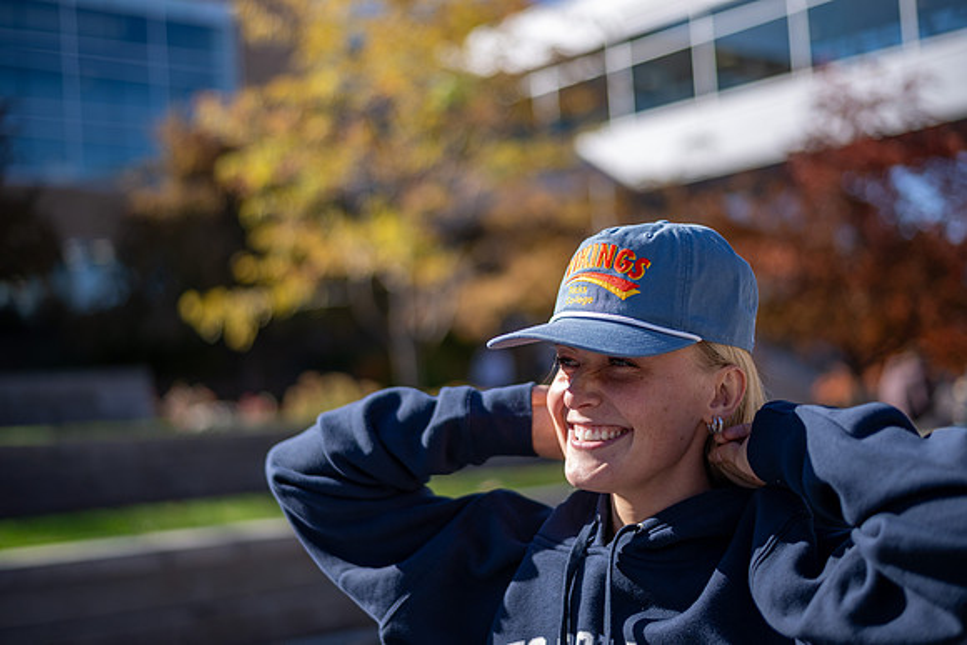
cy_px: 322
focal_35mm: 50
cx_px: 484
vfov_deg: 27.0
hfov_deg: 39.6
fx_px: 1343
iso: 100
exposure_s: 1/2500
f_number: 1.8
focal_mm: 50
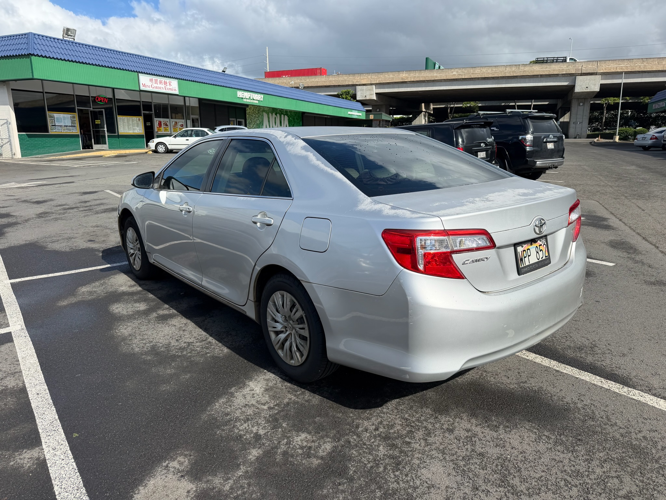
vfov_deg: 56.8
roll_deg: +1.5
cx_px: 333
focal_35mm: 24
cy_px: 250
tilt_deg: -9.7
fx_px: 462
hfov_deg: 71.6
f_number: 1.78
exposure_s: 1/4167
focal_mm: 6.76
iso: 80
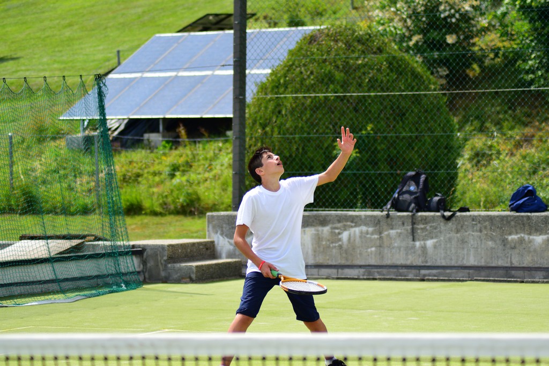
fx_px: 2516
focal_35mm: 165
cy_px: 183
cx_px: 274
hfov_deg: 12.5
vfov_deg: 8.3
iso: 220
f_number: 4
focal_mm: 110
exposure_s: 1/1250
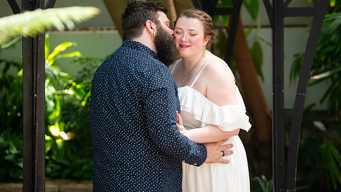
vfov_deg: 5.6
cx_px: 170
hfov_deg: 9.9
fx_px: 1963
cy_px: 85
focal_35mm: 217
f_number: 4
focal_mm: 200
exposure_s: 1/200
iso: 640
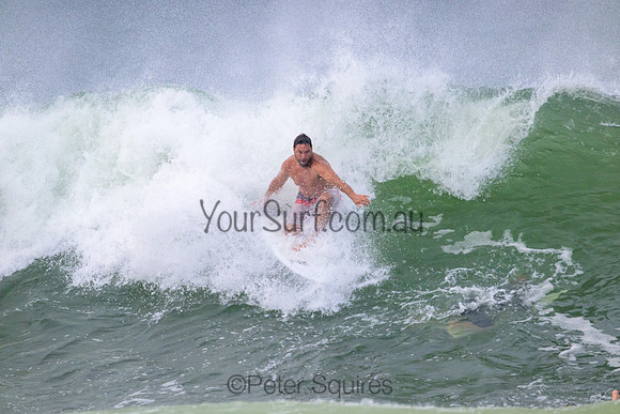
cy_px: 207
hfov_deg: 2.6
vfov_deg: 1.7
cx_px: 310
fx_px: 13780
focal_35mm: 800
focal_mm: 800
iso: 2200
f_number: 11
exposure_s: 1/2000
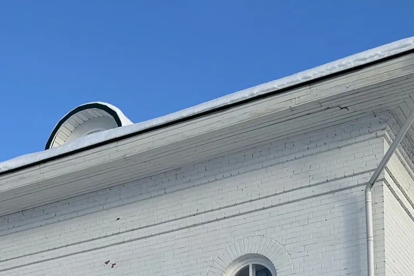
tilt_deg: +12.5
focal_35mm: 83
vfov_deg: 15.0
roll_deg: -1.6
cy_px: 443
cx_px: 124
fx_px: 954
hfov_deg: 24.3
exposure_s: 1/2604
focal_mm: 6.86
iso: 80
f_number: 1.78
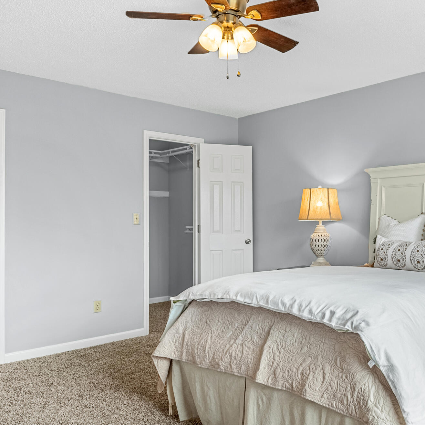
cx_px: 304
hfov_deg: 50.9
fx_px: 431
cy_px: 220
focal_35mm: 31
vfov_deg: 52.5
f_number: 8
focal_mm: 16
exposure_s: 1/100
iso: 200
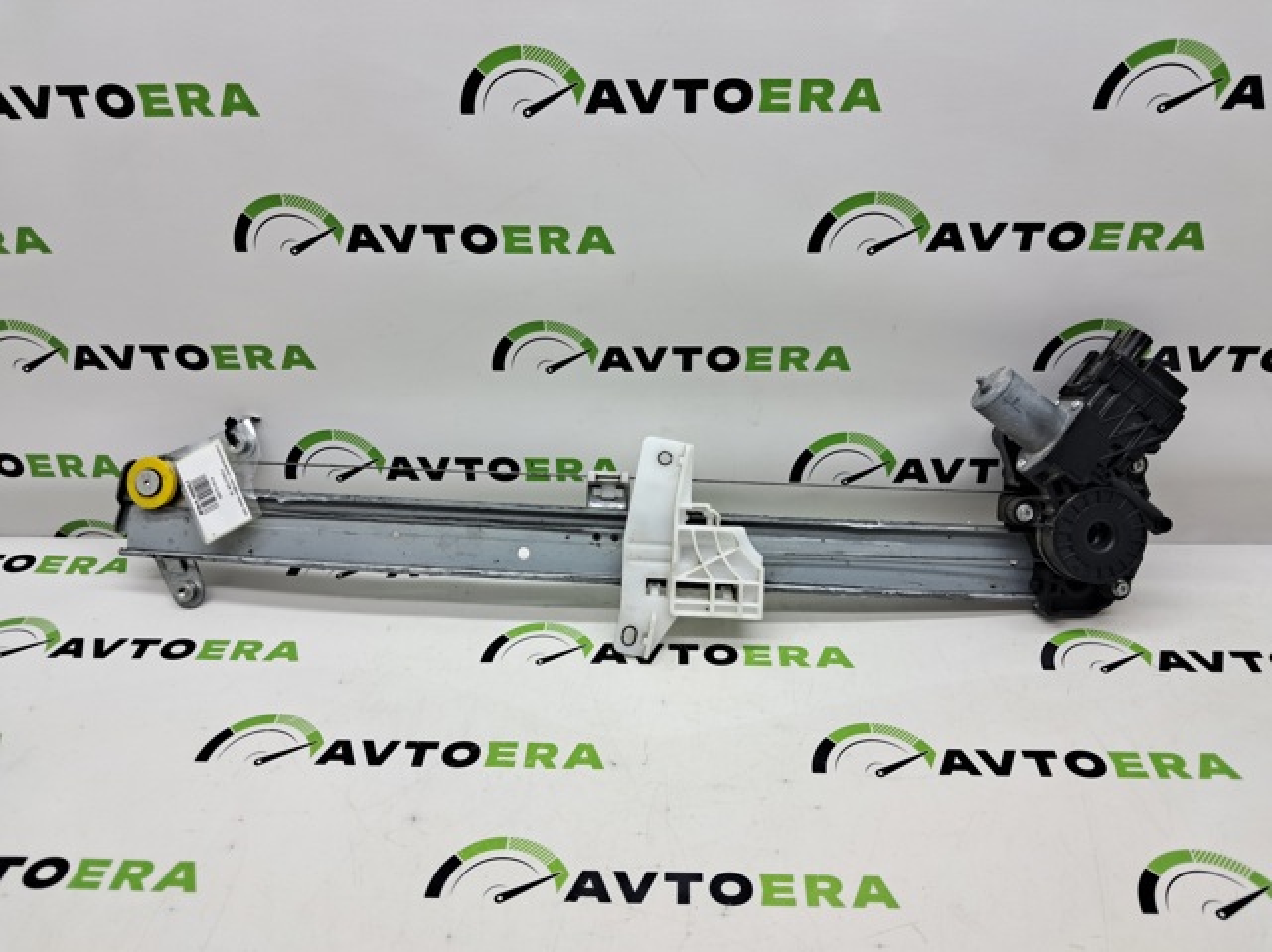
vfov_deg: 51.3
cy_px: 476
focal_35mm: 27
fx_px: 991
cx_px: 636
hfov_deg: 65.4
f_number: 1.8
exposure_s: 1/50
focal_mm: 4
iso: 50
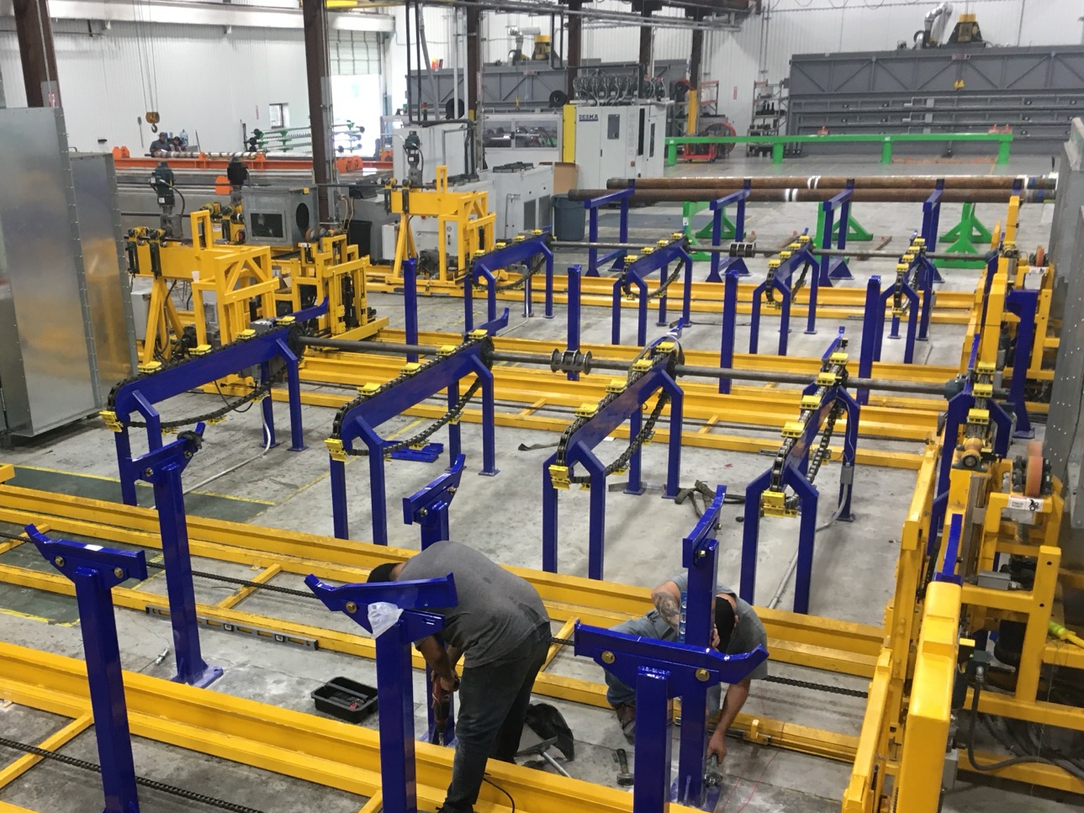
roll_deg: +2.2
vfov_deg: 39.5
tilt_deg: -21.1
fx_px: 1127
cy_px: 485
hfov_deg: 50.9
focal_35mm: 36
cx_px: 423
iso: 80
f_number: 2.2
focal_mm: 4.15
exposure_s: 1/30
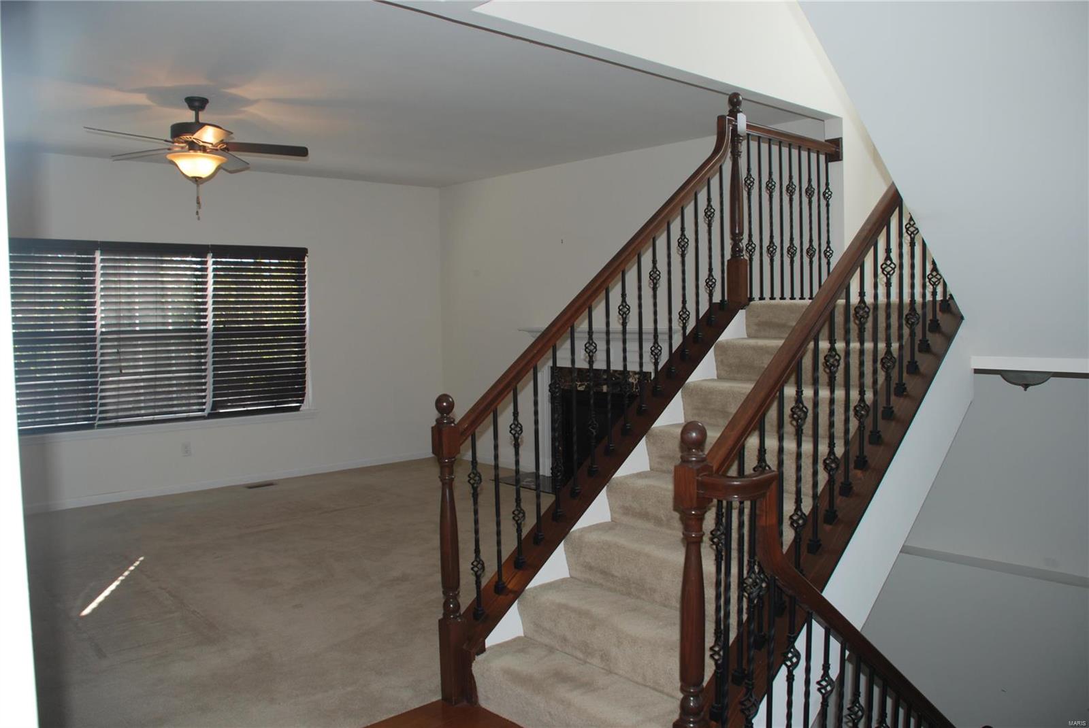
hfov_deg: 67.3
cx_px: 544
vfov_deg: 48.0
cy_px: 364
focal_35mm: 27
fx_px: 817
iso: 200
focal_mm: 18
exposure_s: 1/60
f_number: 3.5
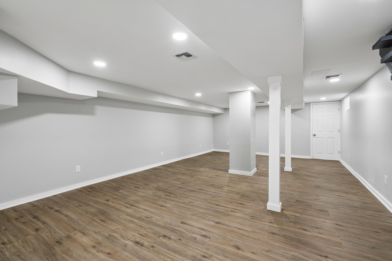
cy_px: 130
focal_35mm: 16
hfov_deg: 96.7
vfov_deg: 73.7
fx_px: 174
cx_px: 196
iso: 1250
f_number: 8
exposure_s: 1/50
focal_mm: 16
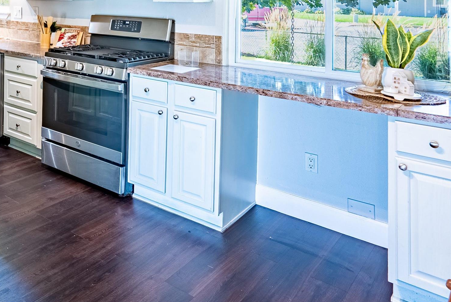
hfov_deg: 46.5
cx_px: -13
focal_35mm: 33
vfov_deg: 36.3
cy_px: 5
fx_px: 414
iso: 400
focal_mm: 16
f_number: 8
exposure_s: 1/200
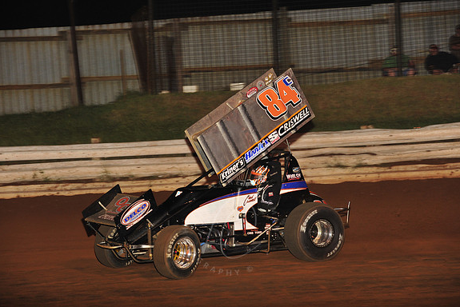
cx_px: 230
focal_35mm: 136
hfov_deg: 15.1
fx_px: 1739
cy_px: 154
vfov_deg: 10.1
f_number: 6.3
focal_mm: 135
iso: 1000
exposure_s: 1/320
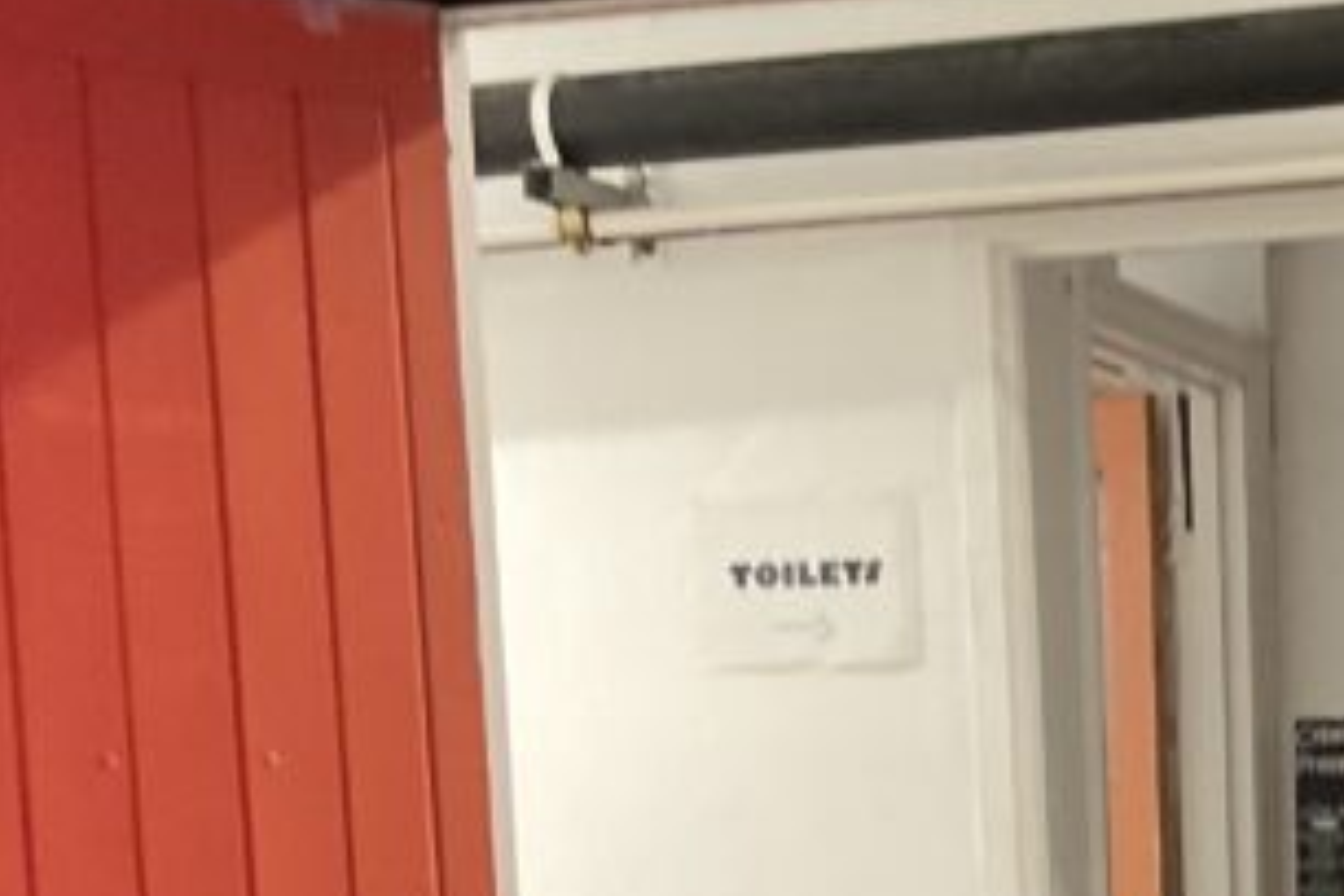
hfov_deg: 19.7
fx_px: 3770
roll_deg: +0.9
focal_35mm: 101
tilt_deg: -9.3
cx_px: 1318
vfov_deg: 12.8
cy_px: 1384
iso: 250
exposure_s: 1/55
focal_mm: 3
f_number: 1.8
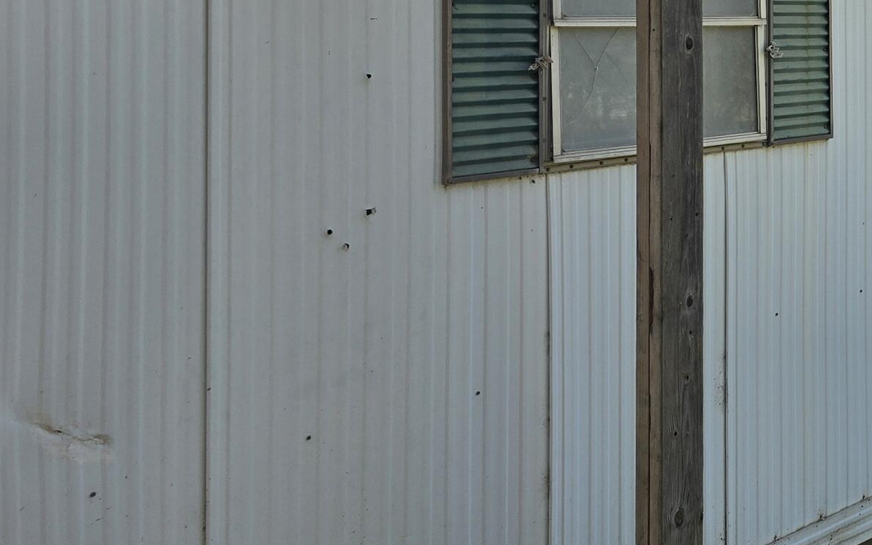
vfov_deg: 20.8
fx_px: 1449
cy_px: 38
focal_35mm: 61
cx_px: 966
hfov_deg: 30.0
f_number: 1.7
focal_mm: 6.3
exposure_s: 1/180
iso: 12
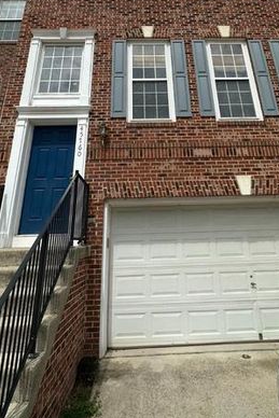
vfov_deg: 67.4
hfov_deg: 51.3
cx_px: 148
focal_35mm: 25
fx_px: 290
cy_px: 109
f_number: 2.2
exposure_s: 1/3205
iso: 50
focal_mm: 2.22
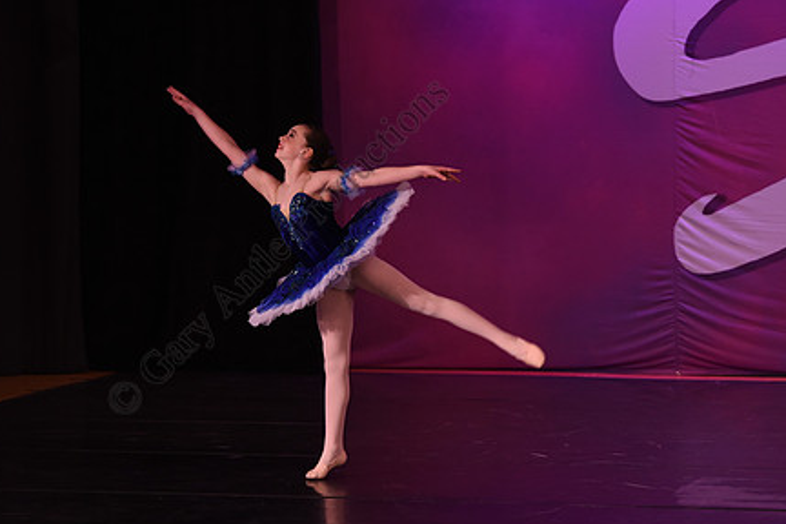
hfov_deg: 10.9
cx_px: 282
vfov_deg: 7.3
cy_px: 248
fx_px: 4104
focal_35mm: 188
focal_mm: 140
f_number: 5
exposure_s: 1/320
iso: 2000
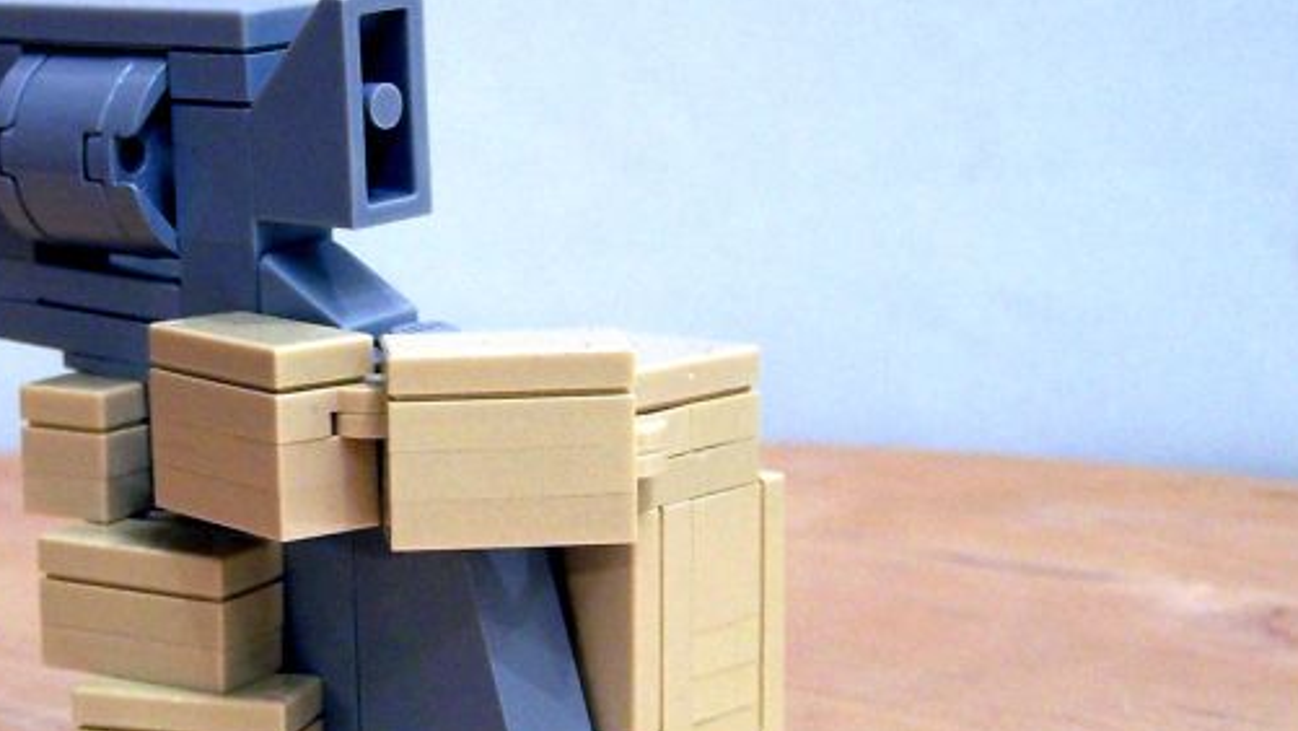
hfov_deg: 23.5
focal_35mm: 89
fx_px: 3064
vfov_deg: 13.6
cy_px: 353
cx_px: 212
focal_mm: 6.7
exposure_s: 1/4
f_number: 2.8
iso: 80
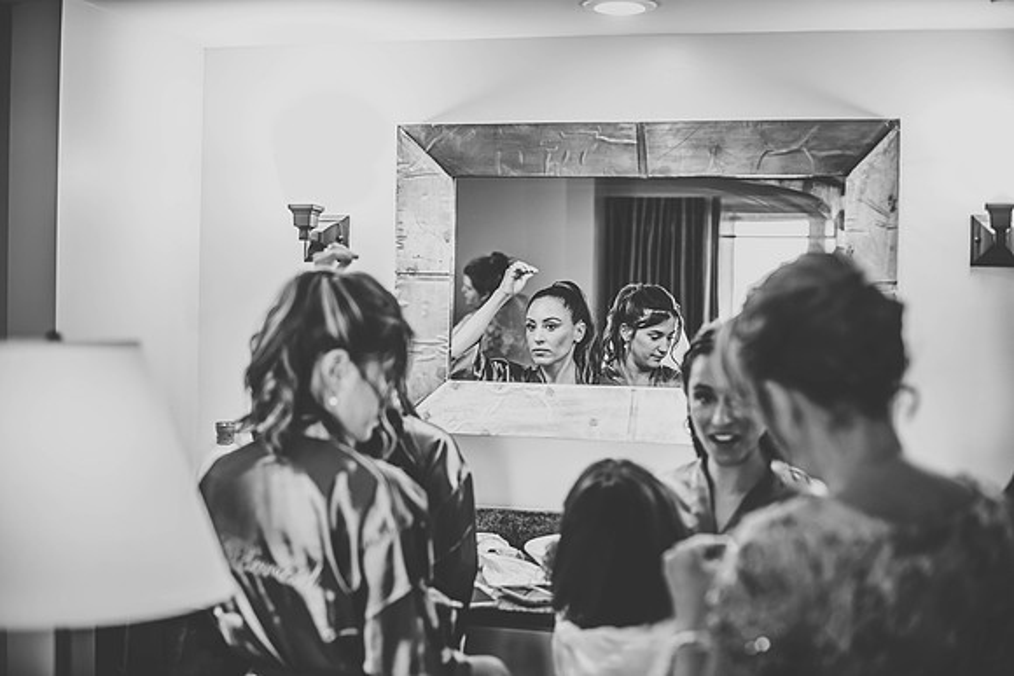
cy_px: 338
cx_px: 507
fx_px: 1409
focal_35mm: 50
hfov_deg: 39.6
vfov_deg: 27.0
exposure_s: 1/125
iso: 400
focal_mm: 50
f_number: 2
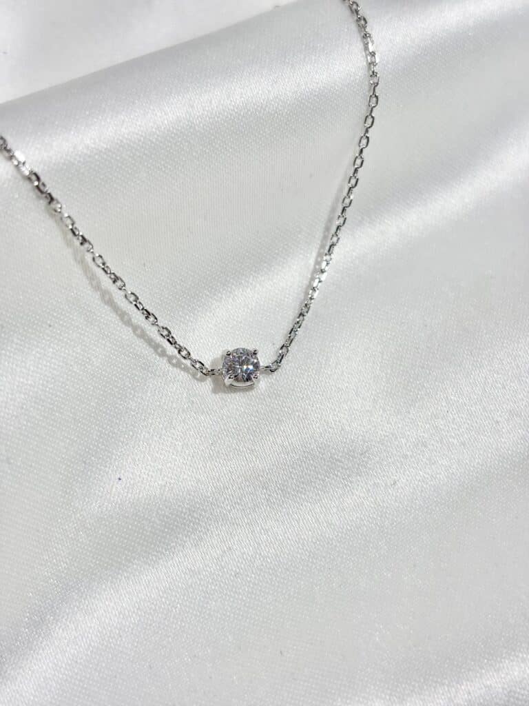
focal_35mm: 52
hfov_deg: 28.0
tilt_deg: -52.1
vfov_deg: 36.8
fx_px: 1060
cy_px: 353
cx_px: 264
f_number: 1.6
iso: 32
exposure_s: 1/377
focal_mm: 5.96
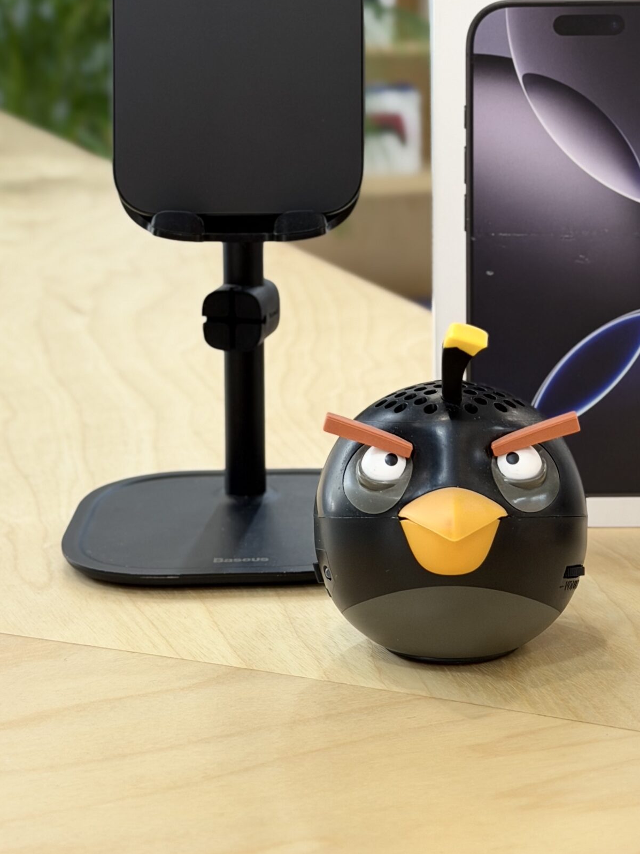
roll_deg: +0.0
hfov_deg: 19.1
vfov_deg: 25.0
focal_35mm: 77
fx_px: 1898
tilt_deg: -7.1
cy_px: 189
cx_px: 401
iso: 50
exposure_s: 1/50
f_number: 1.78
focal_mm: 6.76
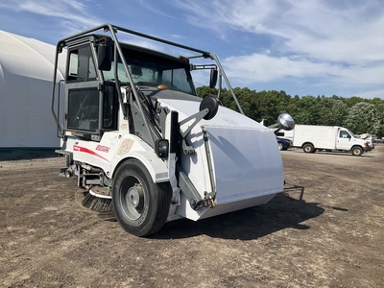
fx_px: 322
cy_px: 144
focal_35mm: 29
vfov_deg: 48.2
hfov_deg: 61.7
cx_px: 192
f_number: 1.8
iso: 25
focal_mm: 3
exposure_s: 1/2427
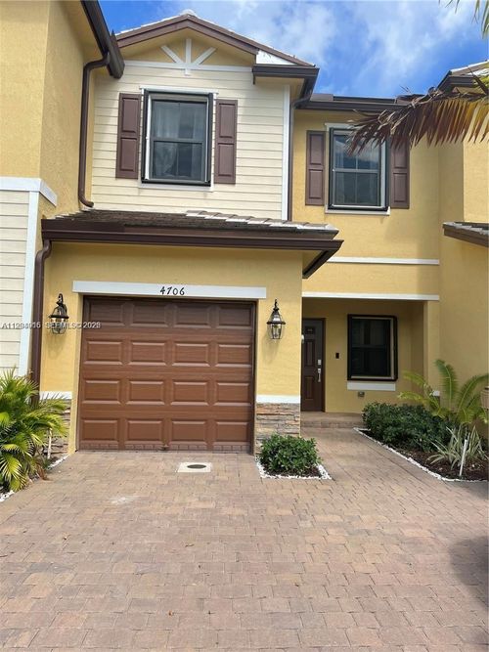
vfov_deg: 67.3
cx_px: 244
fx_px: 490
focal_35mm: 26
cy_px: 326
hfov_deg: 53.0
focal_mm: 4.2
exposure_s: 1/2398
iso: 32
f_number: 1.6
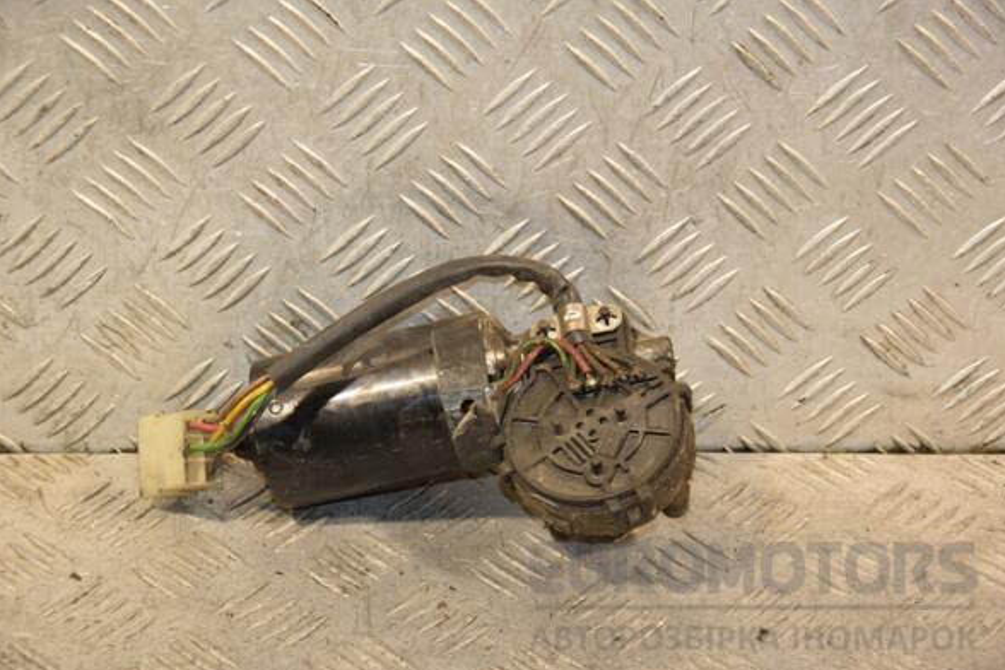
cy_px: 340
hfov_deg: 20.2
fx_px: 2819
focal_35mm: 101
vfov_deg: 13.6
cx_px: 497
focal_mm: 66
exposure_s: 1/125
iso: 800
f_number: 5.3
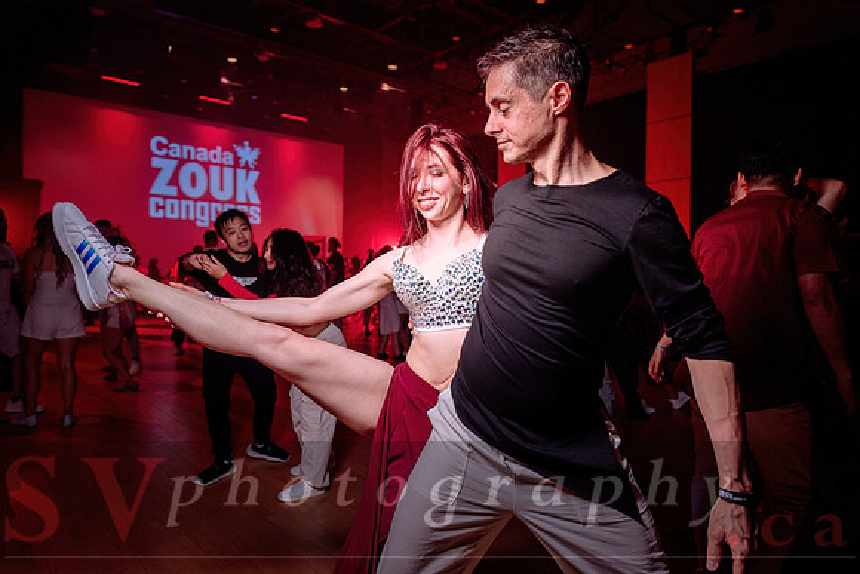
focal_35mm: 24
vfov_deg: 53.2
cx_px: 430
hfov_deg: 73.7
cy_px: 287
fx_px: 573
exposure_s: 1/60
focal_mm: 24
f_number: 2.8
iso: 800
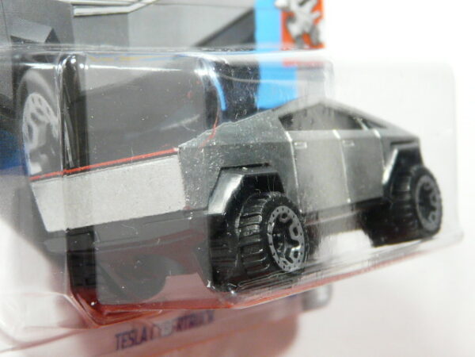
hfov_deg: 20.2
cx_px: 238
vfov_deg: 15.2
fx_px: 1331
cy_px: 178
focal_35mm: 97
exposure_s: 1/50
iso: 200
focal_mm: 10
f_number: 3.2
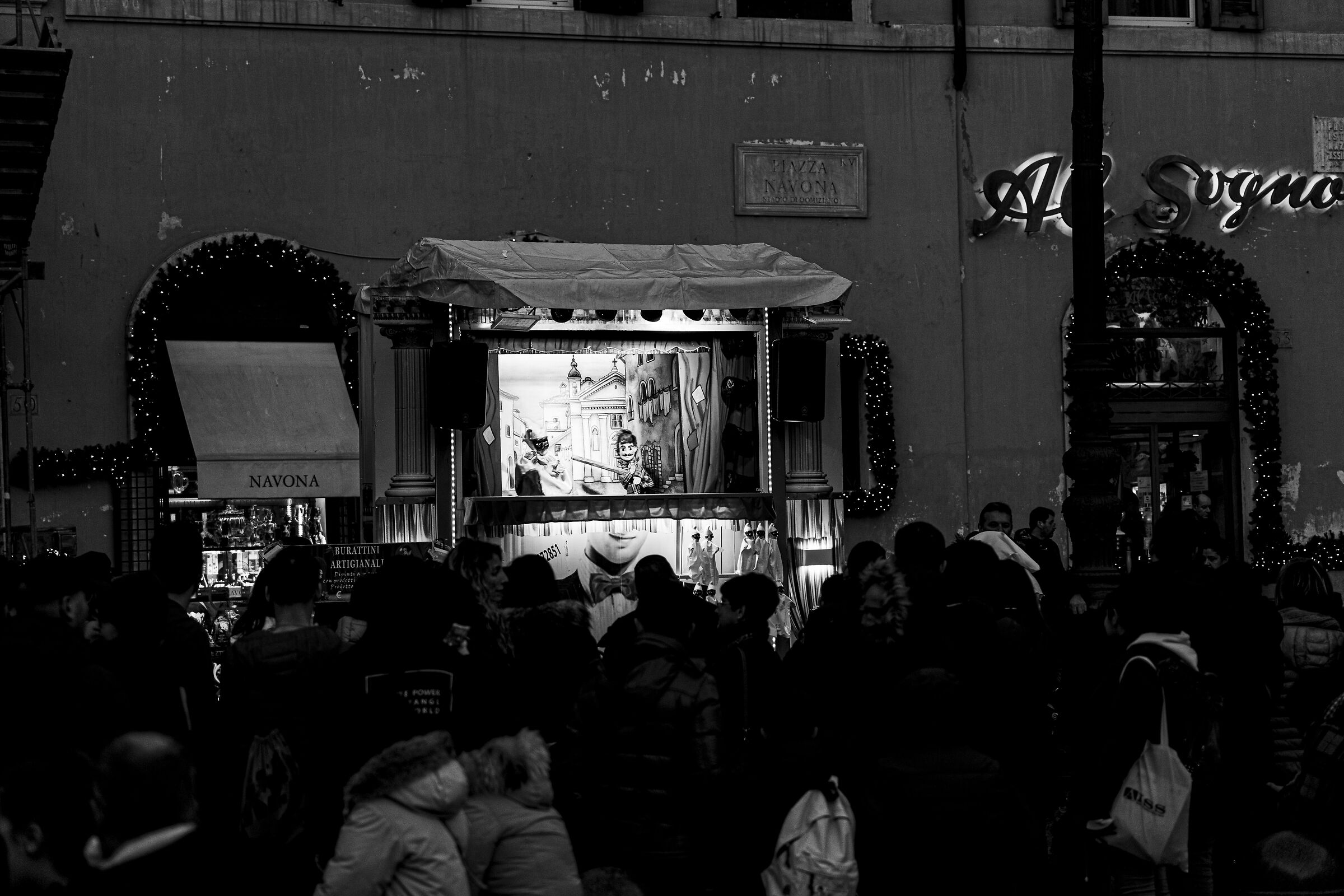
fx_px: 3920
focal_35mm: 105
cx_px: 672
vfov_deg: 13.0
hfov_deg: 19.5
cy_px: 448
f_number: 4
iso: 400
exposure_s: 1/160
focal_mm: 105
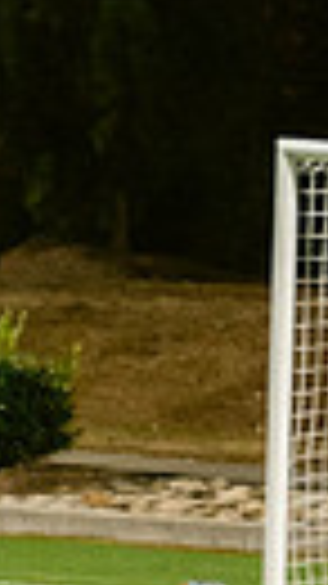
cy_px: 940
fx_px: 11689
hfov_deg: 1.6
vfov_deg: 2.9
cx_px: 1409
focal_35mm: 755
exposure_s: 1/160
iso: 2000
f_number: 4
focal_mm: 70
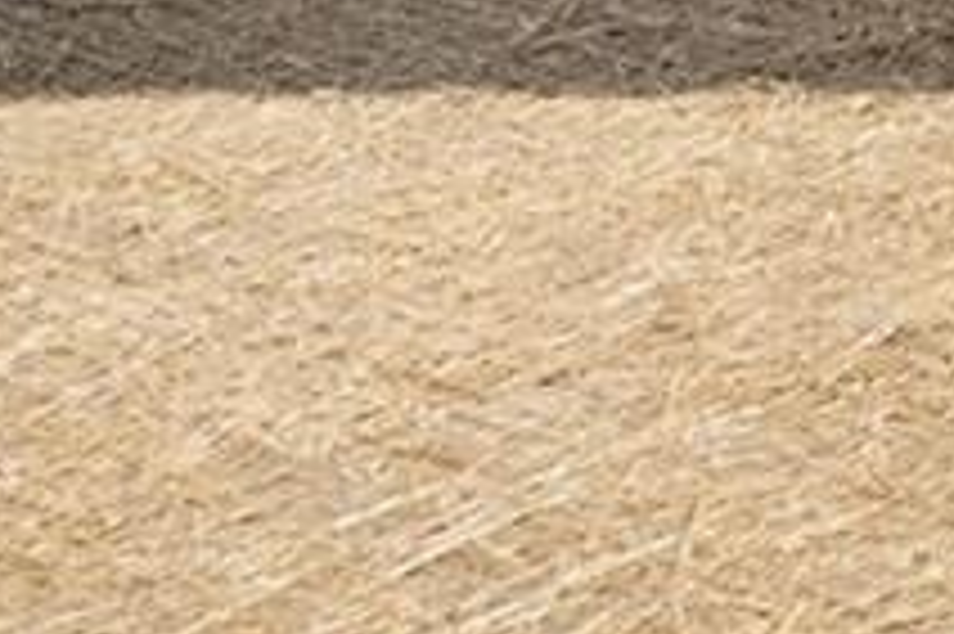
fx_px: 3204
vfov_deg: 8.6
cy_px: -1486
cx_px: 3285
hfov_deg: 9.7
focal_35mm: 121
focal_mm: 16
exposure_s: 1/1600
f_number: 8
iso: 200
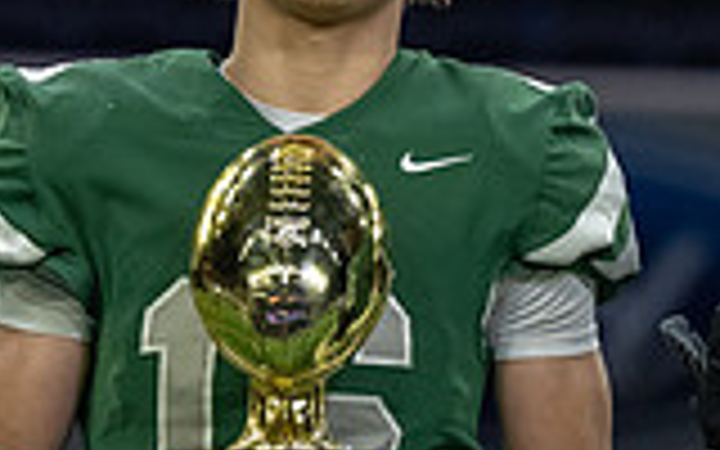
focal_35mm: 701
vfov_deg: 1.9
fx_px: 13755
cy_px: 385
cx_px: 852
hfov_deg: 3.0
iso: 2500
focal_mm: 155
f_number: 3.5
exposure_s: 1/320
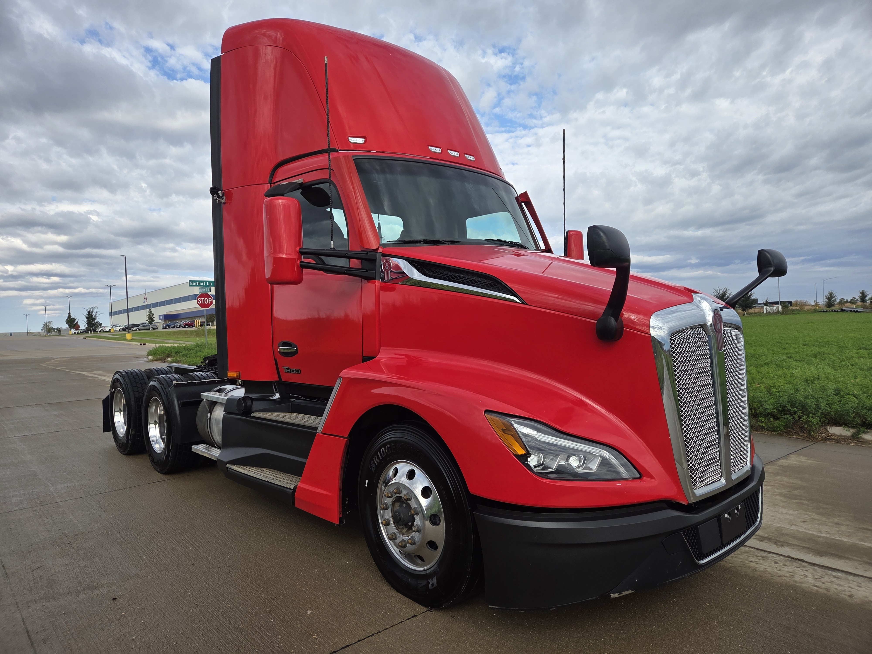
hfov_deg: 73.9
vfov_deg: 58.9
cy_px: 327
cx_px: 436
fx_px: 579
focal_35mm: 23
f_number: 1.8
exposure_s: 1/3598
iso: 80
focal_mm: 5.4
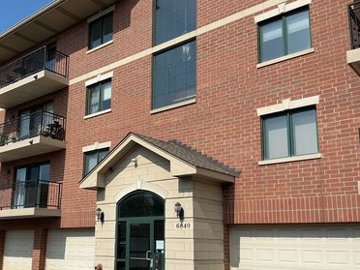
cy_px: 168
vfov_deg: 36.6
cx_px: 145
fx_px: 406
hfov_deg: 47.6
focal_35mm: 39
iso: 25
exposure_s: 1/2801
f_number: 1.8
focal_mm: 3
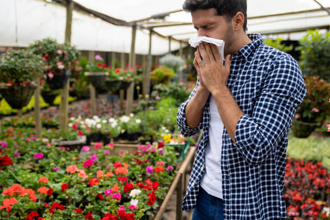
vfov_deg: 31.8
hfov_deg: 46.2
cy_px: 93
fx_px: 385
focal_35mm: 42
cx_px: 196
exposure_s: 1/100
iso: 100
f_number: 2.8
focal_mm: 33
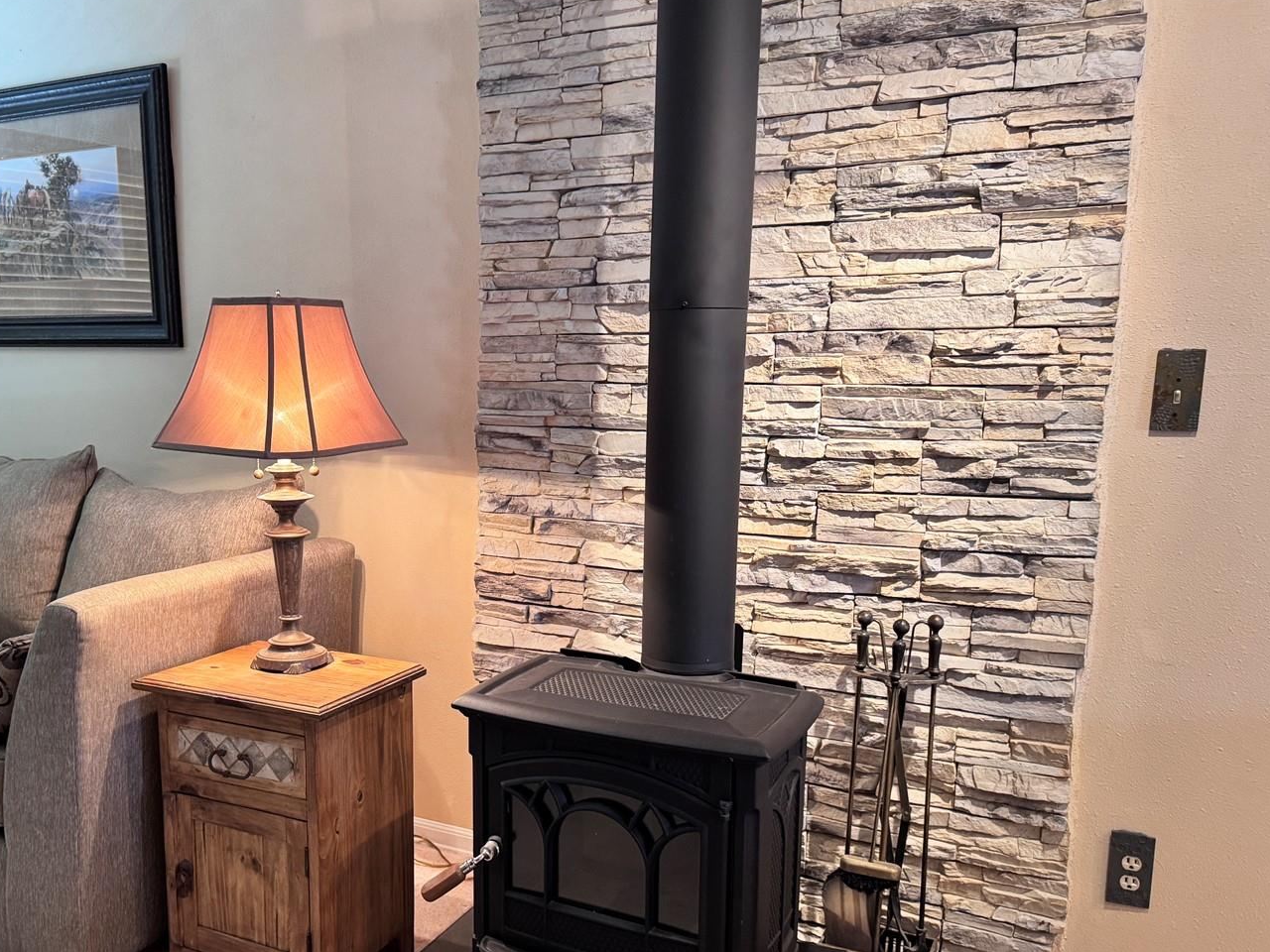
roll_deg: -0.5
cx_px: 495
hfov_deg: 59.4
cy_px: 565
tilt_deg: -11.2
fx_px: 1101
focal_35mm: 30
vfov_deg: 46.6
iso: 320
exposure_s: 1/60
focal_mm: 6.76
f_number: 1.78
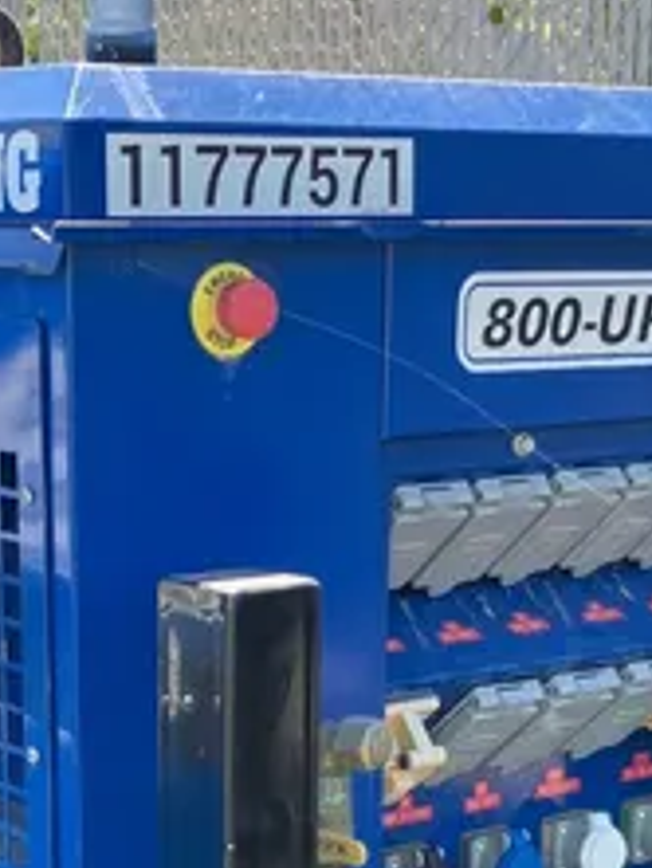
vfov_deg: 20.4
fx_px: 2333
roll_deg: -1.0
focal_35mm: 93
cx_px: 232
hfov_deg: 15.9
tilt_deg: -13.4
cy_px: 866
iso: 25
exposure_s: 1/202
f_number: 1.8
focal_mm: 3.99
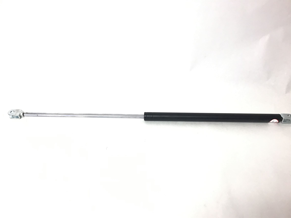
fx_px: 261
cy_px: 109
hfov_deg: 58.4
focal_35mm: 31
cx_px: 146
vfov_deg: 45.4
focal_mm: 3.3
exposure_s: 1/30
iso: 40
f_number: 2.4
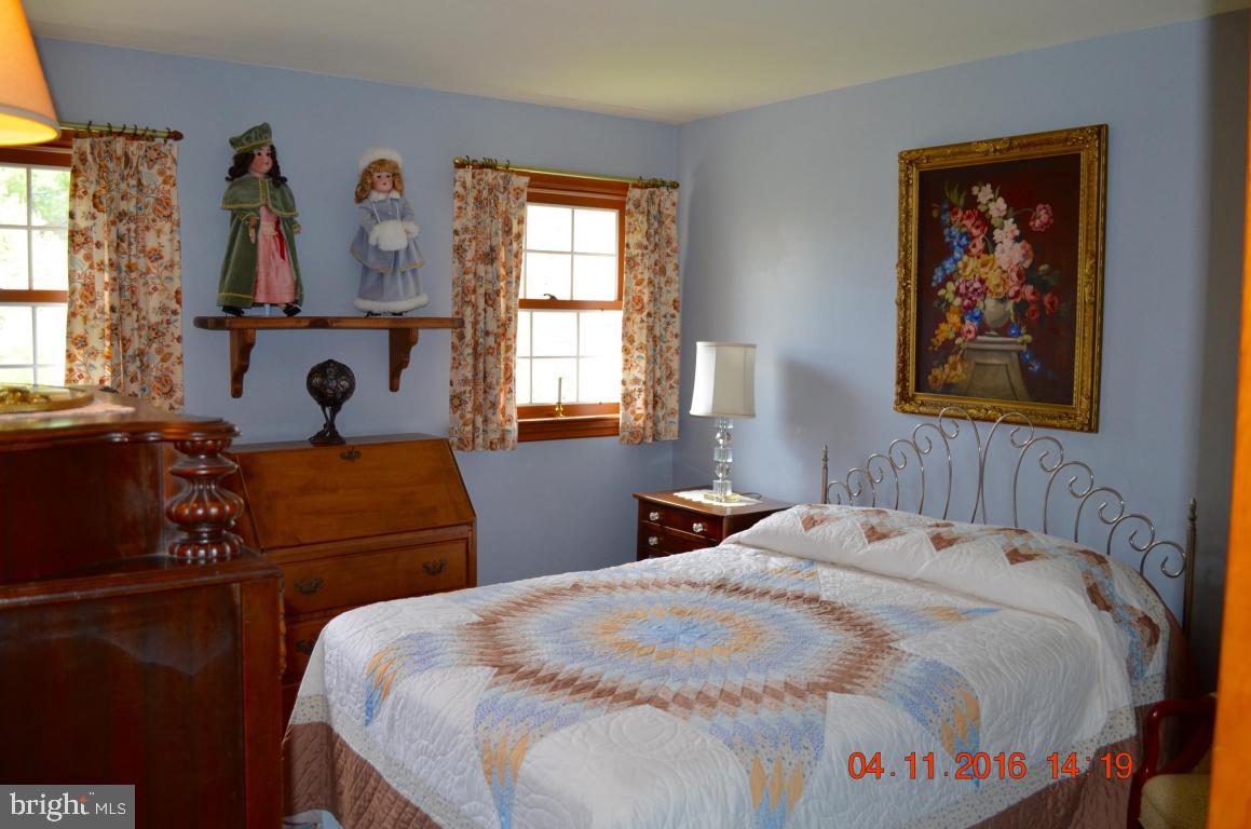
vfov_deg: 43.4
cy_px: 414
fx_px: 1040
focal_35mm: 30
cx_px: 626
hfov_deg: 62.0
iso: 400
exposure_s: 1/80
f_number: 3.8
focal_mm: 20
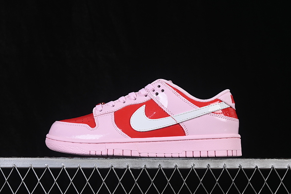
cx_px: 146
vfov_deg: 18.2
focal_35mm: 75
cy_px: 97
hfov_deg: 27.0
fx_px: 606
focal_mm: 50
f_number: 8
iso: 160
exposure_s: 1/80
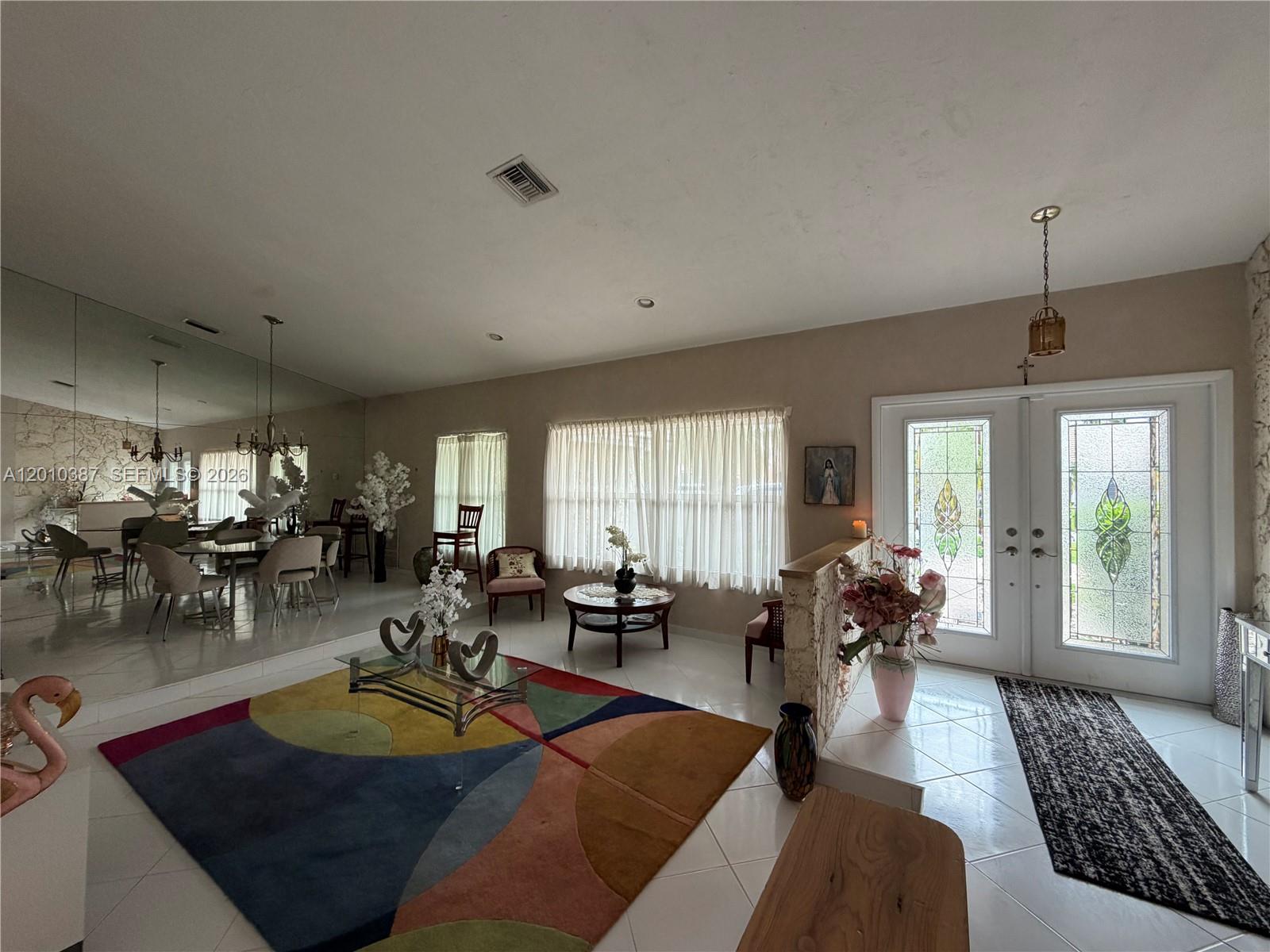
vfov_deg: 85.7
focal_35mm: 14
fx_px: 514
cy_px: 476
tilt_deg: +0.9
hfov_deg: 102.1
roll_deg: +0.1
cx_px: 635
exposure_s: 1/120
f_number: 2.2
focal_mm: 2.22
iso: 200
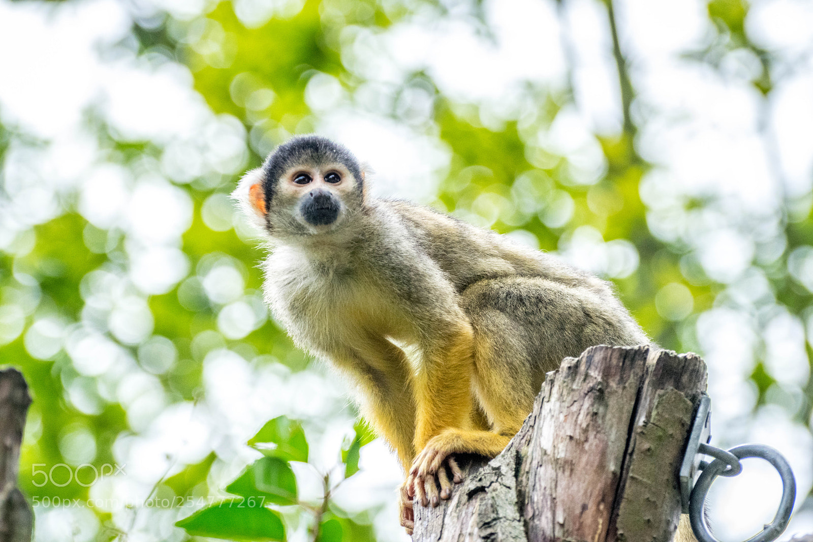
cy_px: 271
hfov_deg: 9.8
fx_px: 4741
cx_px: 406
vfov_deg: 6.5
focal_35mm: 210
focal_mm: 140
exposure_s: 1/4000
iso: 1600
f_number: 4.8
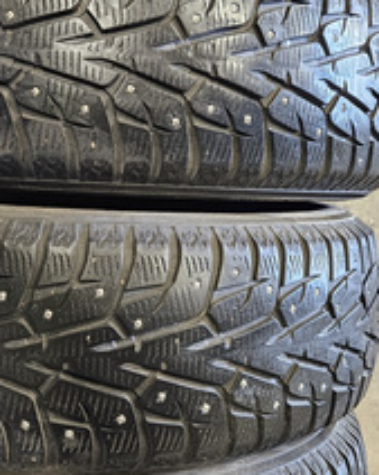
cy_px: 181
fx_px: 745
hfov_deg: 28.5
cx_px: 149
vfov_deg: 35.2
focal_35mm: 53
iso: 640
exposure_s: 1/33.3
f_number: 1.8
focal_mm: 5.4
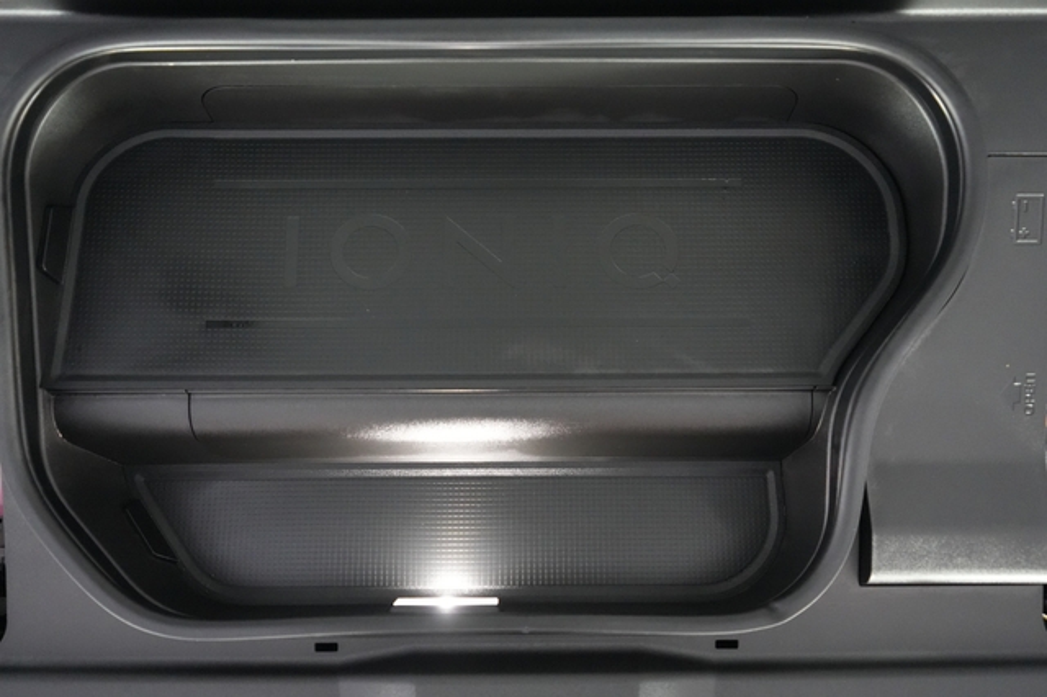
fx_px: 814
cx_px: 524
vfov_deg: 46.4
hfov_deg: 65.5
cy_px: 348
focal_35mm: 28
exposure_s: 1/160
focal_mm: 28
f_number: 2.8
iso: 10000
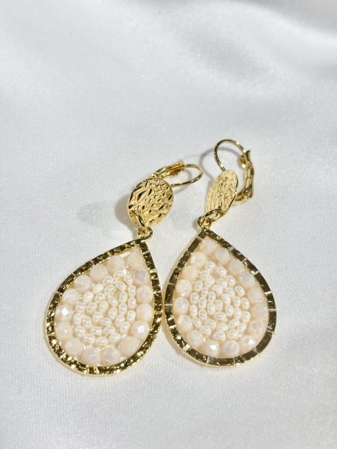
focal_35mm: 52
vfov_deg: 36.8
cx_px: 168
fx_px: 675
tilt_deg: -48.0
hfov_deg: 28.0
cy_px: 224
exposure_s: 1/330
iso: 32
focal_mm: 5.96
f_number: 1.6
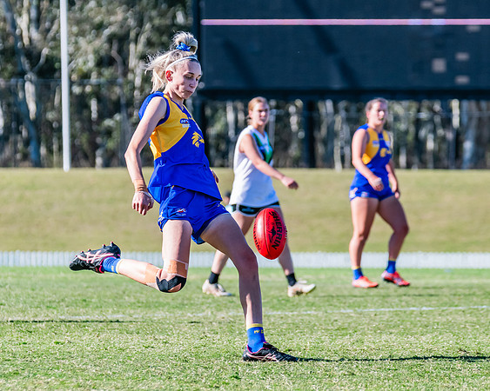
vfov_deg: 3.6
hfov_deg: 4.5
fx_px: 6294
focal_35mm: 434
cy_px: 163
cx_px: 213
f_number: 7.1
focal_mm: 250
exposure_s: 1/1250
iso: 640
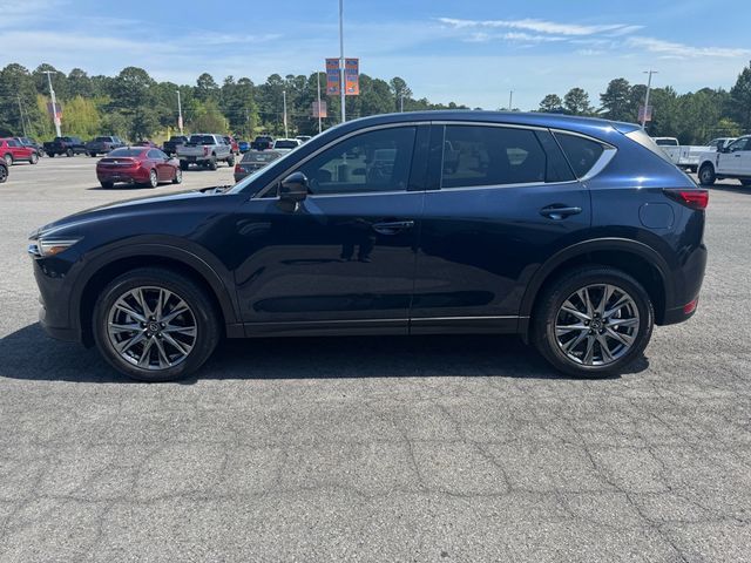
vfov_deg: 56.8
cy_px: 282
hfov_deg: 71.6
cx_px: 376
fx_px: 521
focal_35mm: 24
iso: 80
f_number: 1.78
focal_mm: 6.76
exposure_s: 1/2710
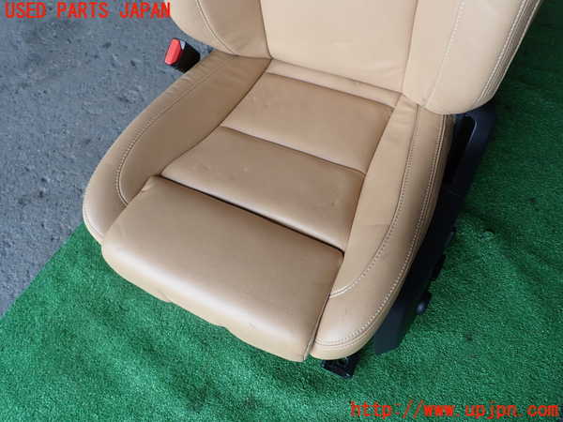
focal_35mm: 25
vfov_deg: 54.9
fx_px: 407
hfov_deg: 69.4
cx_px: 282
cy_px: 211
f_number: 2.8
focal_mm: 4.5
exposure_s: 1/125
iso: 100
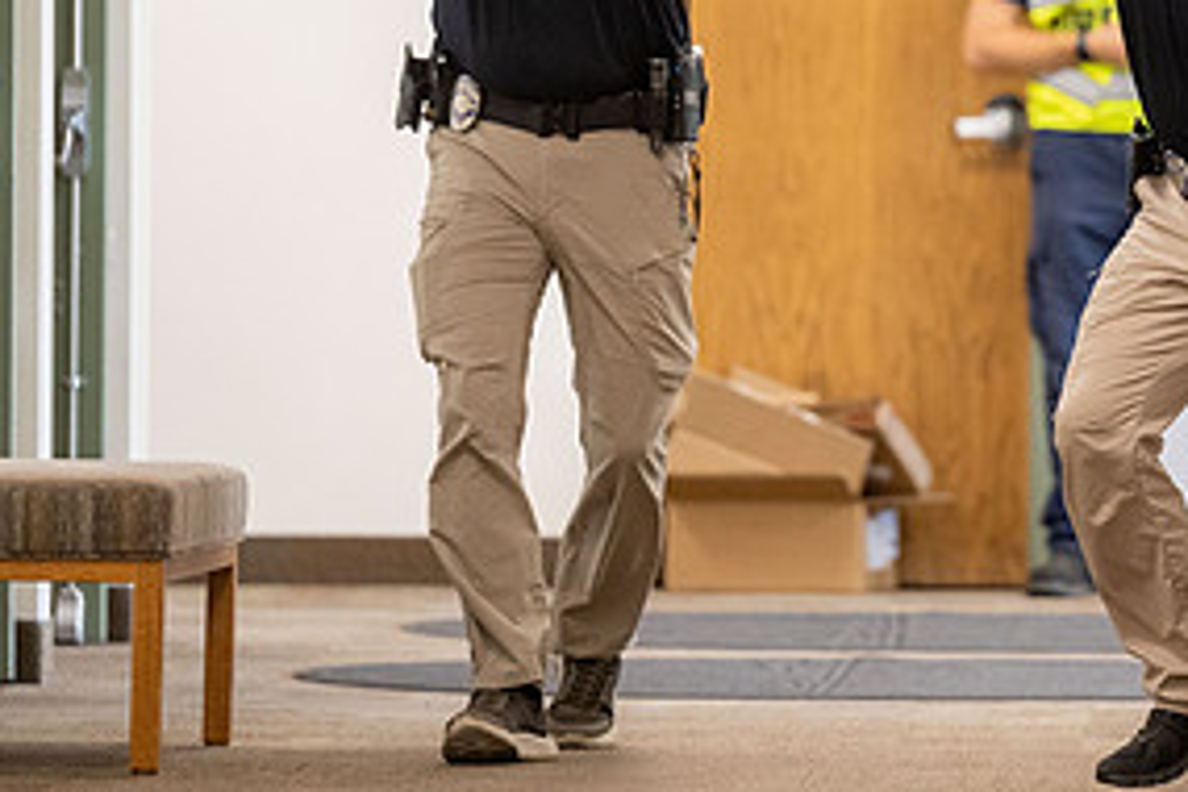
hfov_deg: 5.5
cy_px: 31
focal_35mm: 377
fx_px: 12440
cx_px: 1100
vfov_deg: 3.6
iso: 2000
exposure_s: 1/500
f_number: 2.8
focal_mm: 185
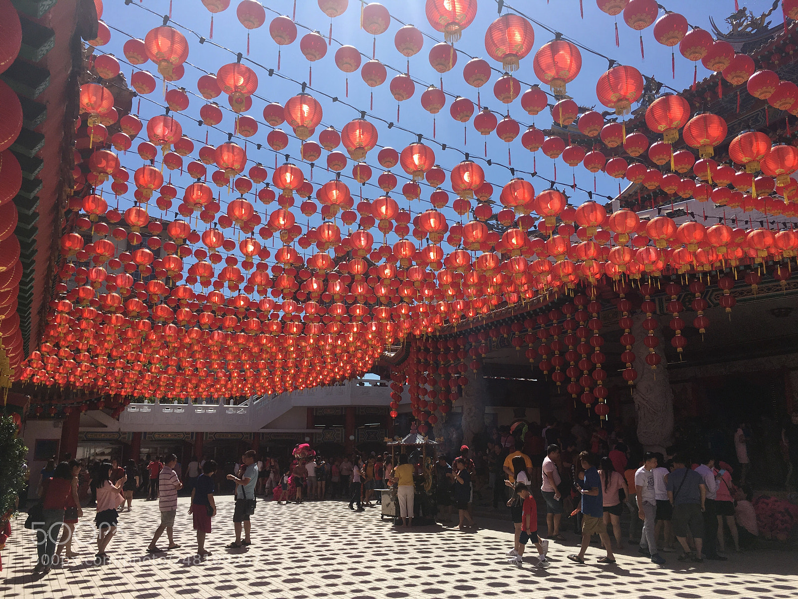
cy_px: 300
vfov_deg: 48.2
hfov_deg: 61.7
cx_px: 399
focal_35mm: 29
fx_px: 669
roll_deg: +0.6
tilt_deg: +14.2
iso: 25
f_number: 2.2
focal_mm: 4.15
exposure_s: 1/2747
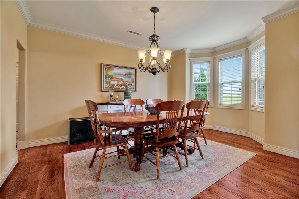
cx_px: 150
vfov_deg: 73.7
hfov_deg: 96.8
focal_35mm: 16
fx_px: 133
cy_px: 100
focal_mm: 16
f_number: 7.1
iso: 100
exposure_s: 1/4
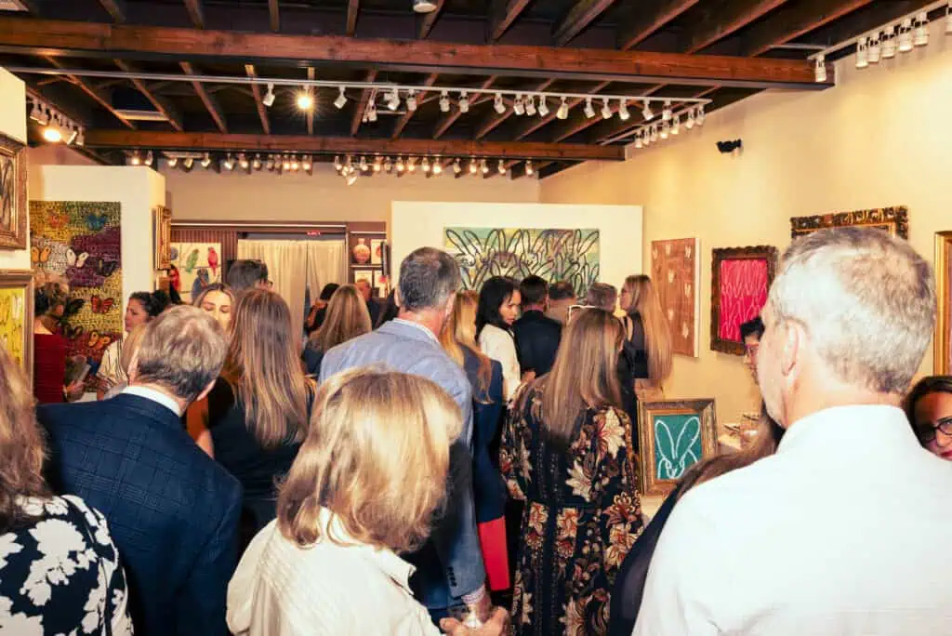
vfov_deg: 37.9
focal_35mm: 35
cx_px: 476
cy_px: 318
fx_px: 926
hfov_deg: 54.4
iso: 1000
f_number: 8
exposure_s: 1/60
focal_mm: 35
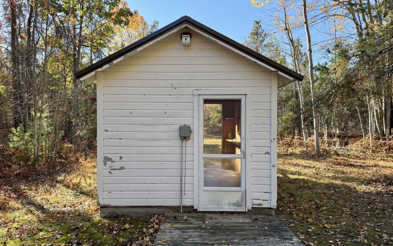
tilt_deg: -0.6
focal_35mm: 26
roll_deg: -0.3
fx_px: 279
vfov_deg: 47.6
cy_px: 128
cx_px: 193
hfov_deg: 70.4
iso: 100
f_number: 1.78
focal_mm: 6.76
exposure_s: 1/1211
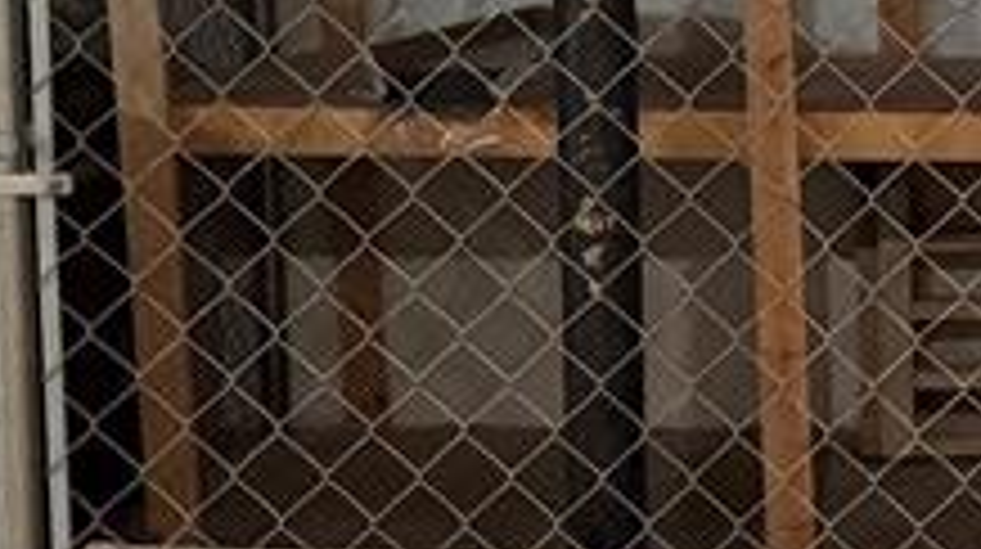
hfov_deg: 16.7
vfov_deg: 9.8
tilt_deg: -6.6
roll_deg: -0.7
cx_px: 1166
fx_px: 3196
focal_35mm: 123
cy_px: 166
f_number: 1.78
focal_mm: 6.76
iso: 1250
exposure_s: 1/30
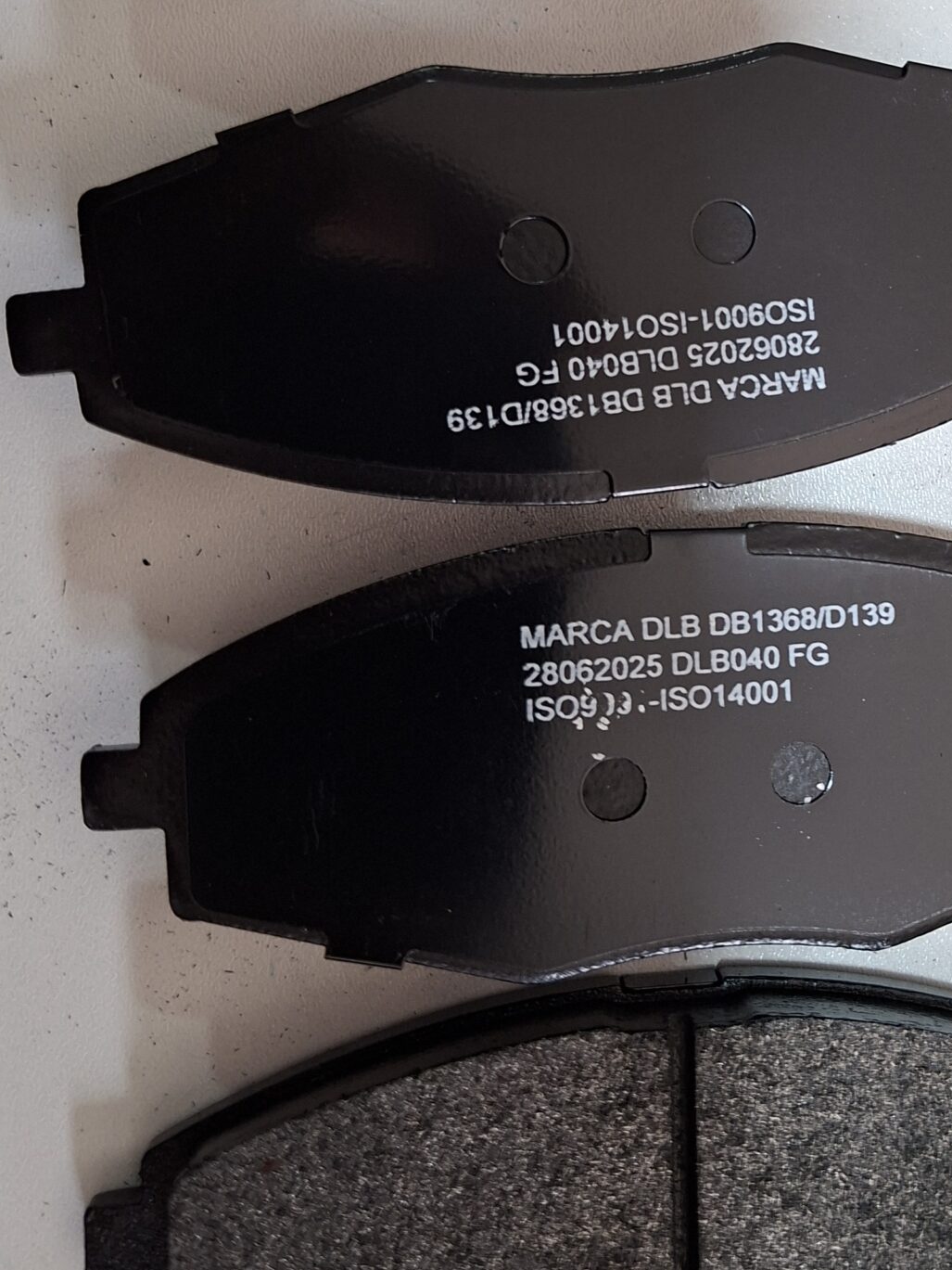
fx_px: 1577
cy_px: 445
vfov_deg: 43.4
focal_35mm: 43
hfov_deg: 32.4
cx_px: 801
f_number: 1.8
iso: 320
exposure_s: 1/50
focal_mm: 5.54
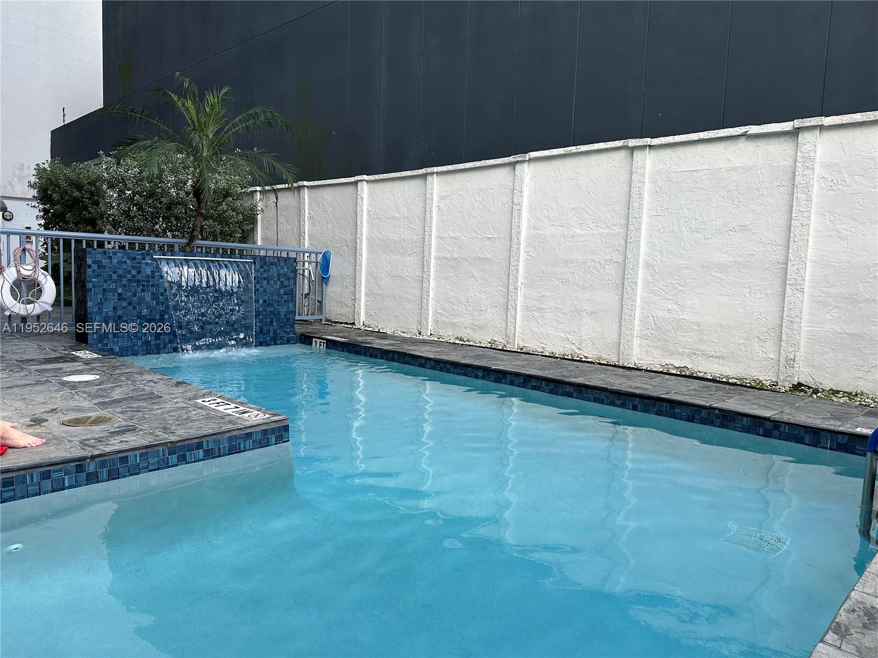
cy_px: 329
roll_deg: -1.9
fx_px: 609
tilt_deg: -4.6
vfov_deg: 56.8
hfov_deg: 71.6
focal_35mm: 24
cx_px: 439
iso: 80
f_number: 1.78
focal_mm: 6.86
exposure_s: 1/785
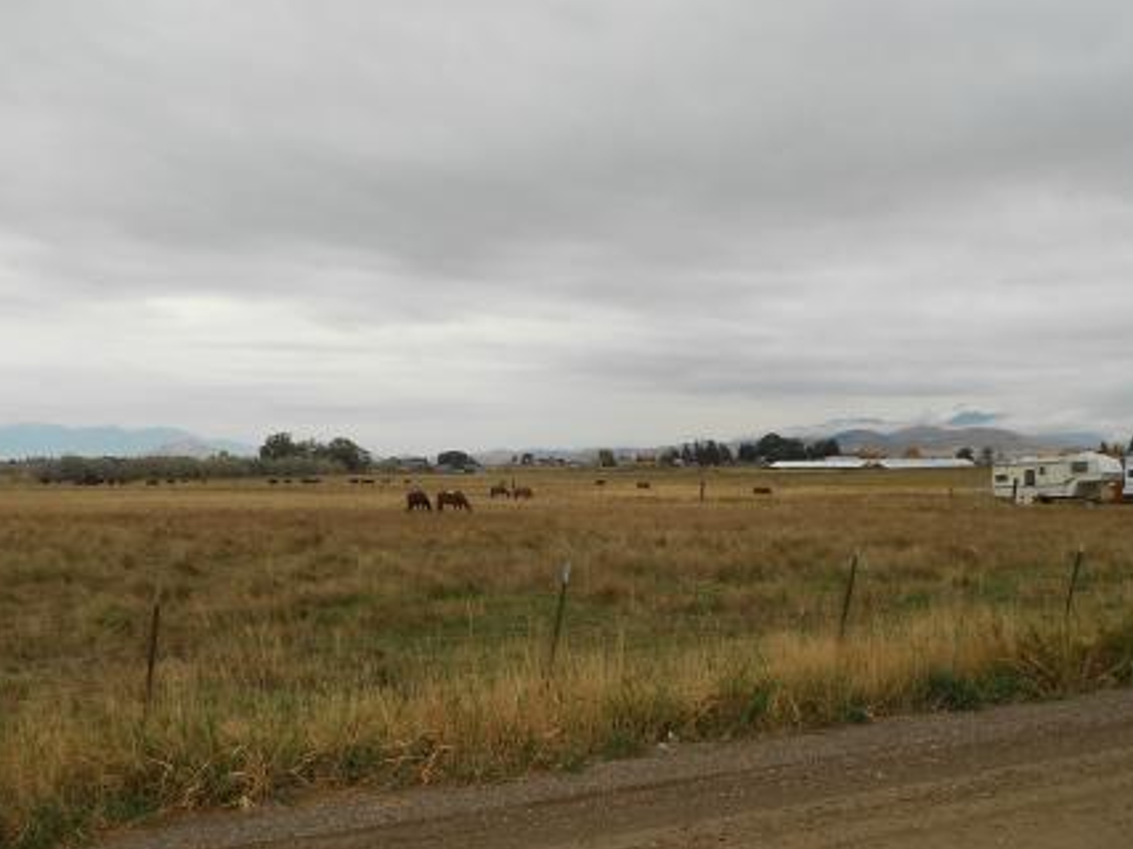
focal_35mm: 39
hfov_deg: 47.5
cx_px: 443
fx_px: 1276
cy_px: 552
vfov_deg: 36.5
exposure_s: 1/125
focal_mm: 4.6
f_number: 3.2
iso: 80
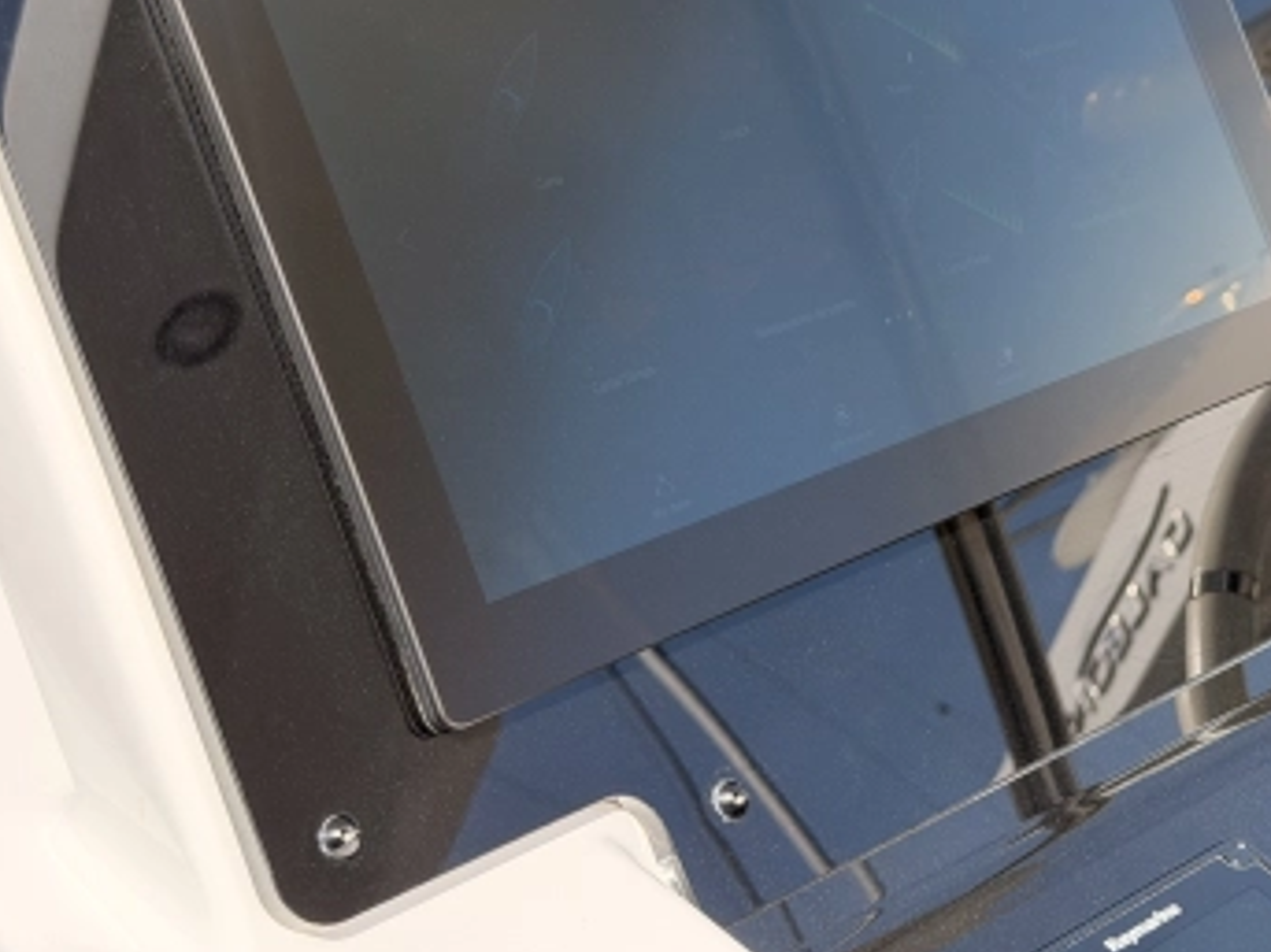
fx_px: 2826
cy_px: 198
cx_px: 949
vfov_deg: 19.0
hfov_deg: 25.1
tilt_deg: -20.1
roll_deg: -3.2
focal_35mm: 77
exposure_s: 1/1715
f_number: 1.78
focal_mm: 6.76
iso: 100
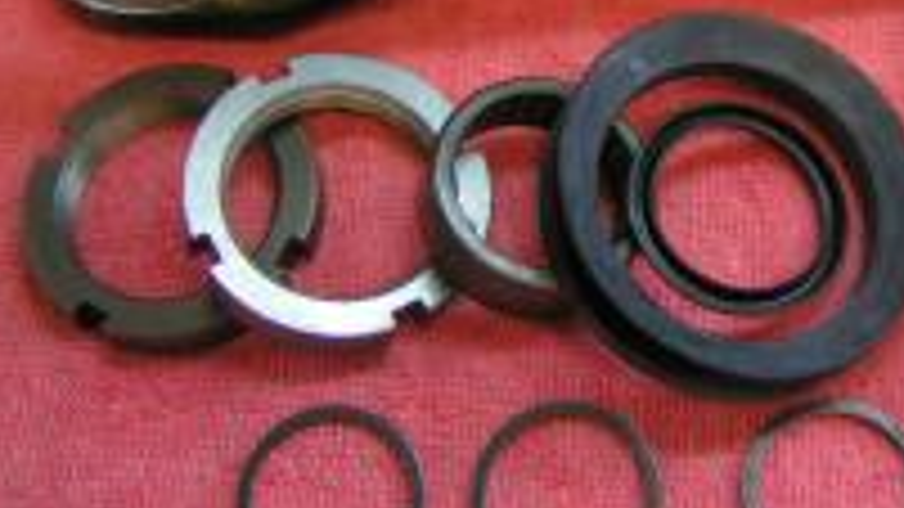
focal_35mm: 72
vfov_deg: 16.6
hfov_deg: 28.8
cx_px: 695
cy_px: 67
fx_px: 1726
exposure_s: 1/30
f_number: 2.8
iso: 200
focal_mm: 5.8
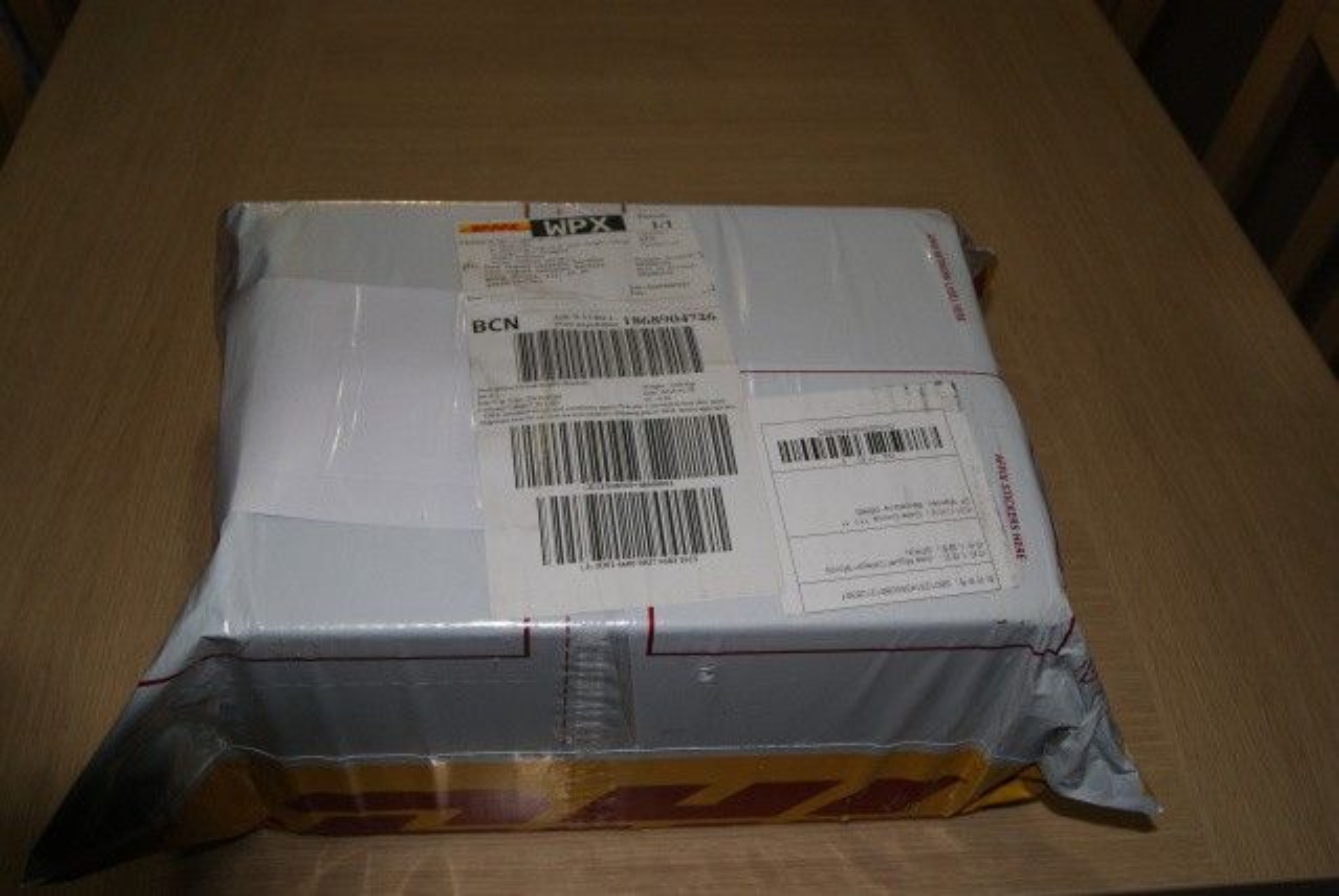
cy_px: 448
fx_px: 1341
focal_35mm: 36
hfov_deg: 53.1
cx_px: 670
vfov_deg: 37.0
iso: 400
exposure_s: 1/60
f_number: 5.6
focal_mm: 24
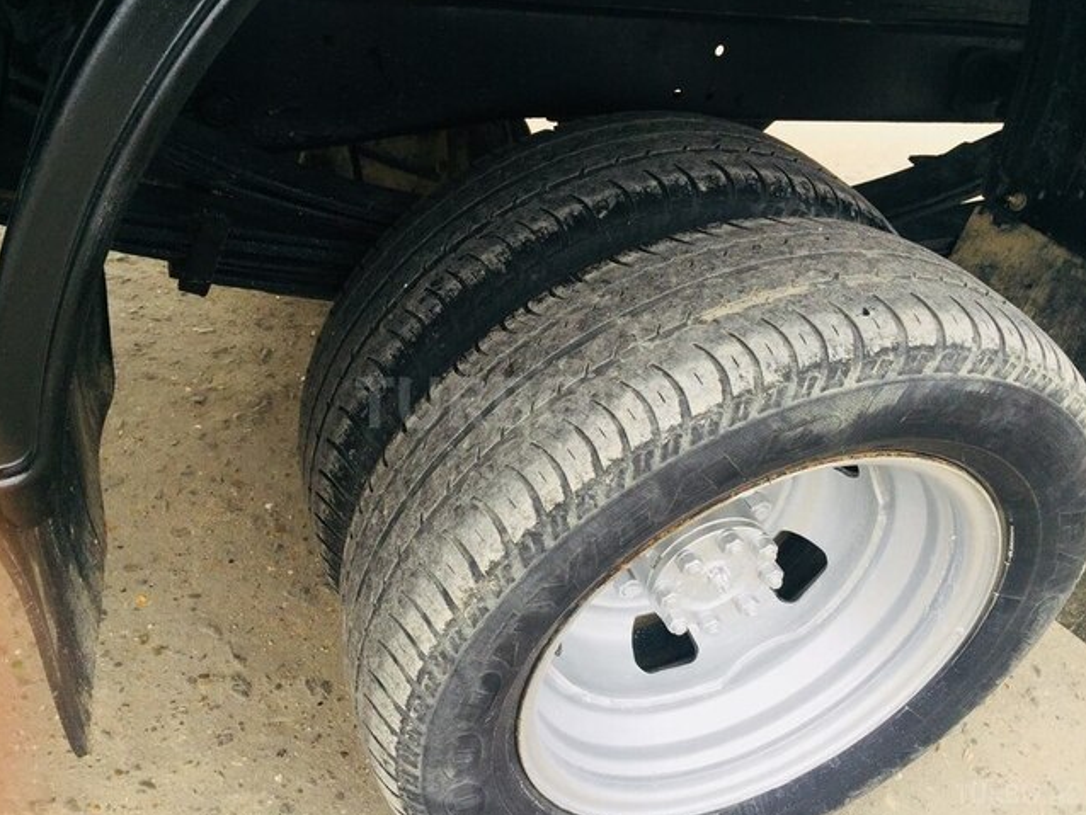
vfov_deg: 46.8
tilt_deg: -37.0
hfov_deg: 59.9
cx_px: 529
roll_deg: -9.9
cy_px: 402
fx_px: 942
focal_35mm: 30
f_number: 2.2
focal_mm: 4.15
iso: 32
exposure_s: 1/638
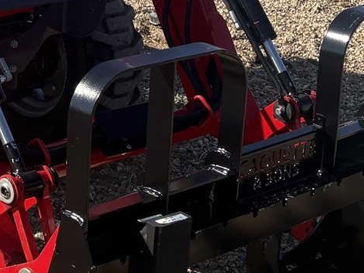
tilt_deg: -12.2
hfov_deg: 17.1
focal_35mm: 110
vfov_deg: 13.2
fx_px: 1157
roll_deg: -1.5
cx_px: -67
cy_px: -37
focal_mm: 5.96
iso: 50
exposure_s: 1/2985
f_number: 1.6
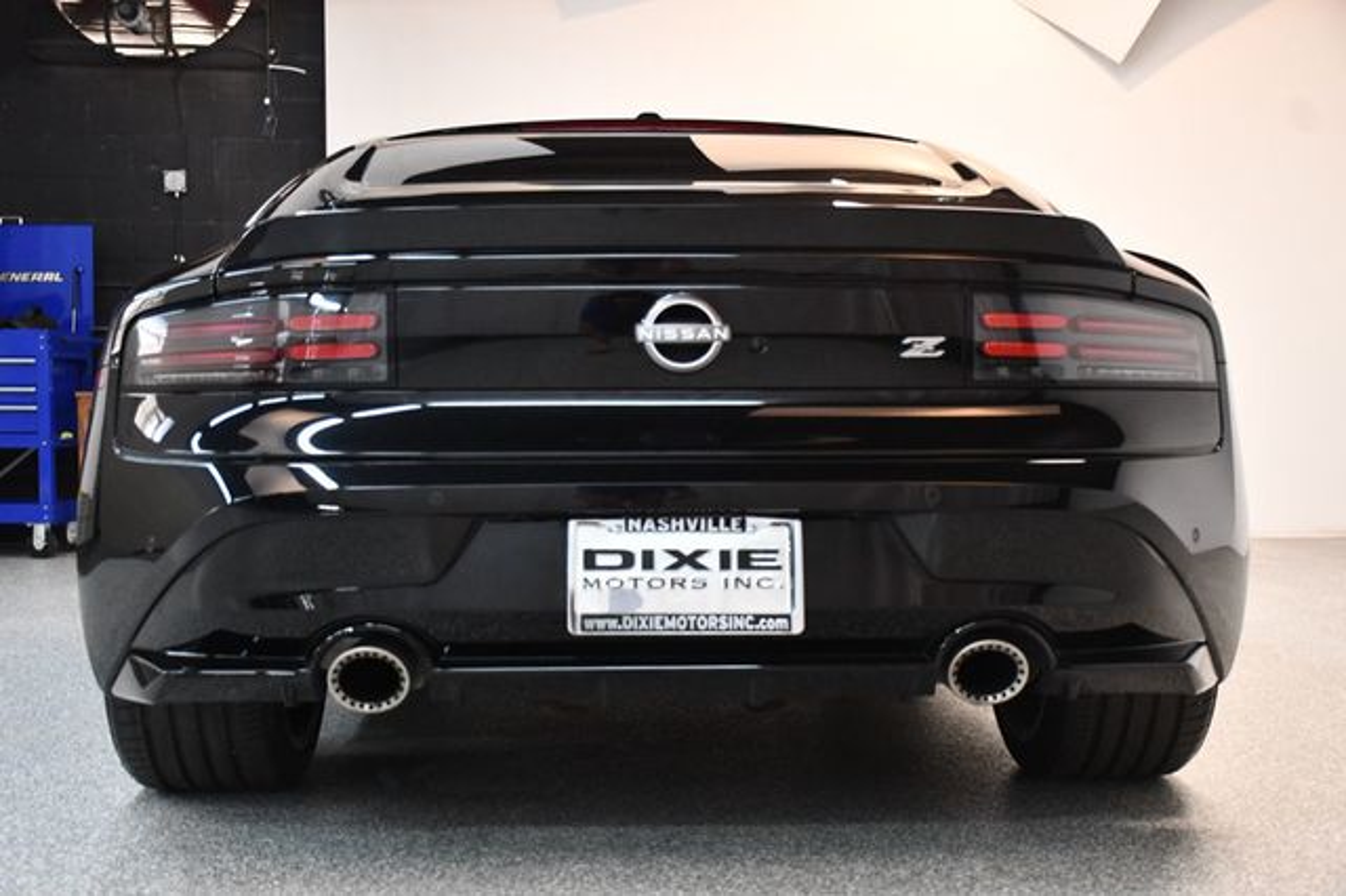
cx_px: 673
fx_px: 1794
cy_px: 448
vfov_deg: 28.0
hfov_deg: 41.1
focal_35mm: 48
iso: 3200
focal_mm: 32
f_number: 4
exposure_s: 1/100
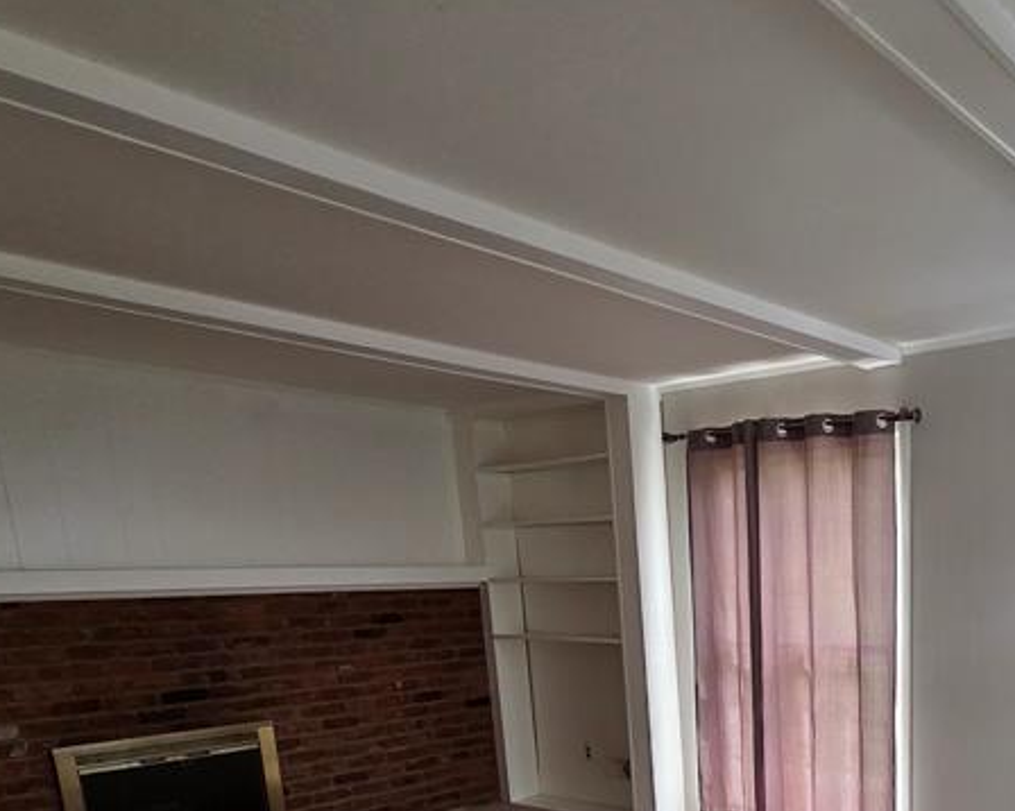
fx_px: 871
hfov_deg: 55.3
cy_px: 775
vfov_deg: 44.0
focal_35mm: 29
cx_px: 841
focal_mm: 2.2
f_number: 2.2
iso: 160
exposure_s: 1/60
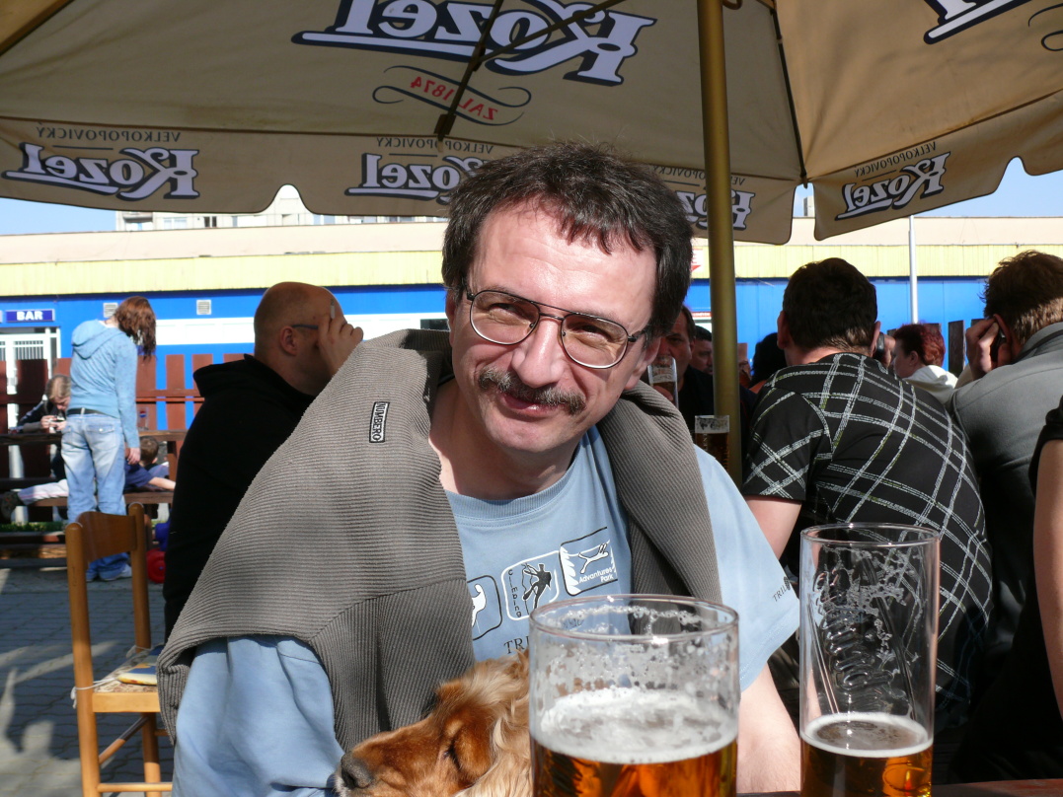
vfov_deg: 40.7
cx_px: 532
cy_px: 398
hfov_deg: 52.6
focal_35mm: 35
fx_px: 1075
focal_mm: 7.4
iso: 100
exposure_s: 1/640
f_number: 4
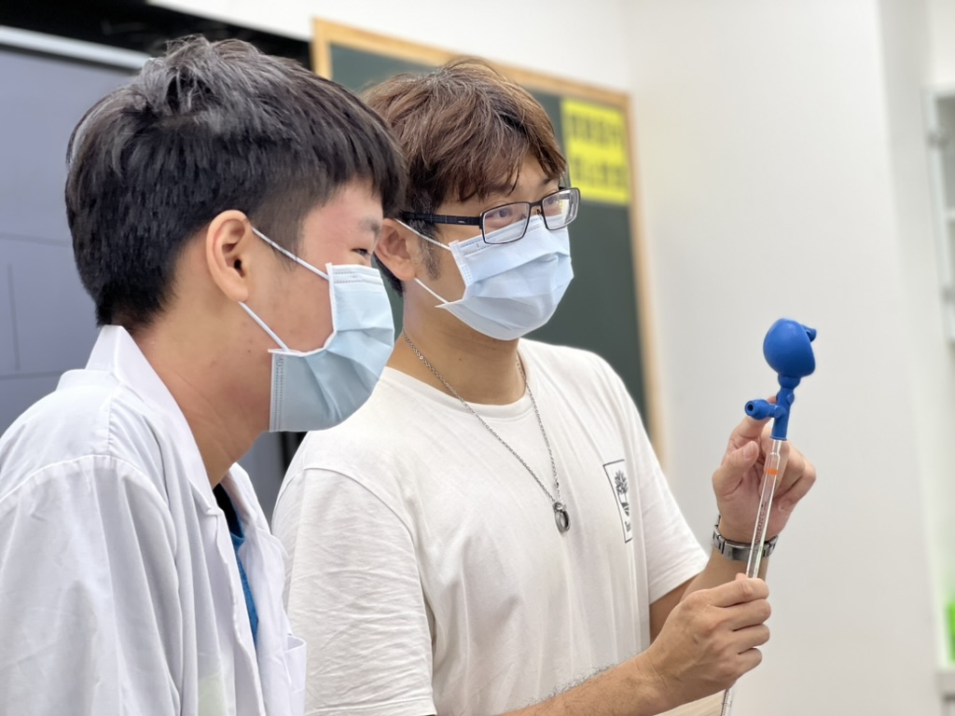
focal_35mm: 77
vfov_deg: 19.1
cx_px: 478
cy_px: 358
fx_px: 2124
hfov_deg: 25.3
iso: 80
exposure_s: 1/90
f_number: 2.8
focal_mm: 9
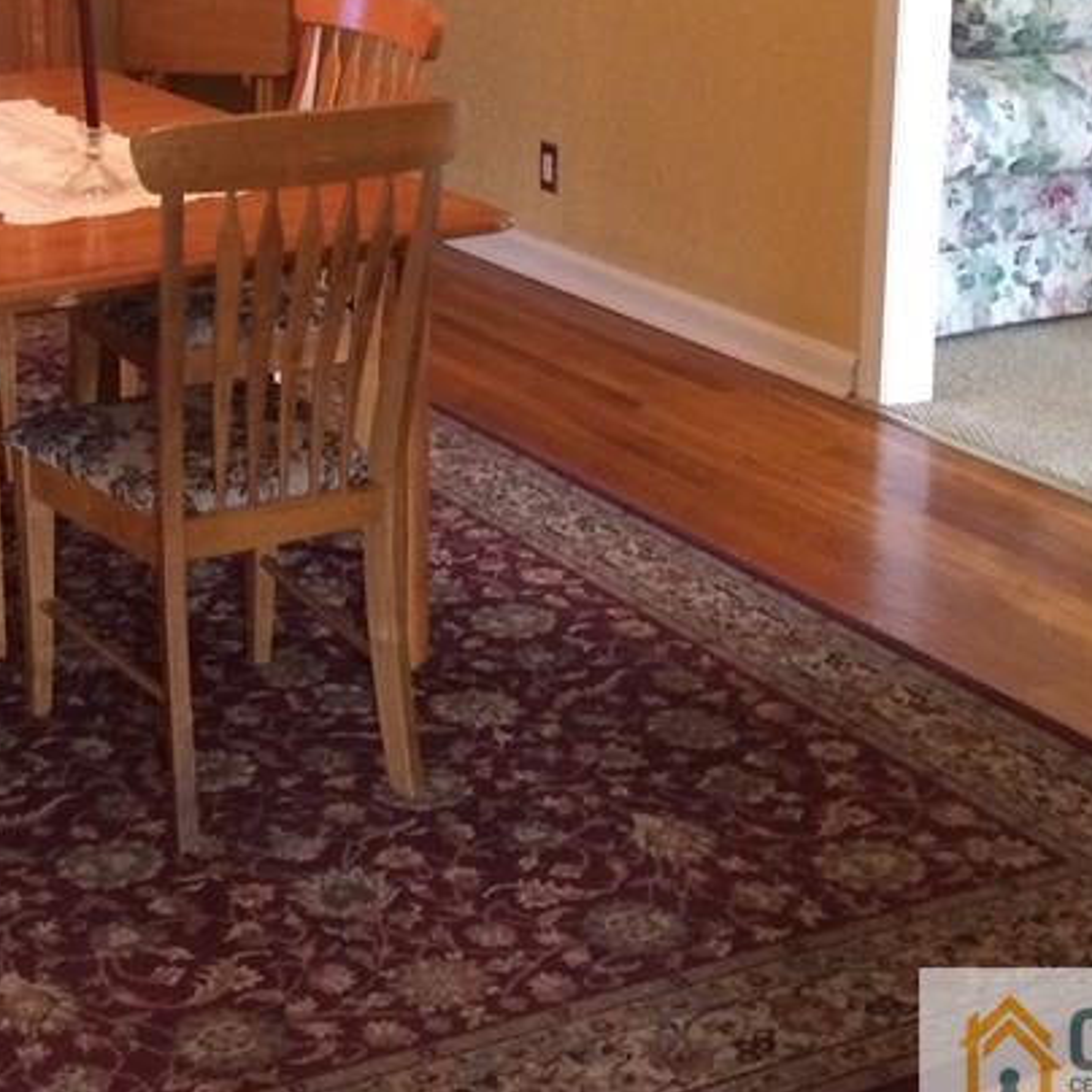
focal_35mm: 65
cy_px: 100
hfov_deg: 25.6
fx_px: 2320
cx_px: 86
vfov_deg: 25.6
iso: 320
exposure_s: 1/15
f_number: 2.2
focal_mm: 4.15
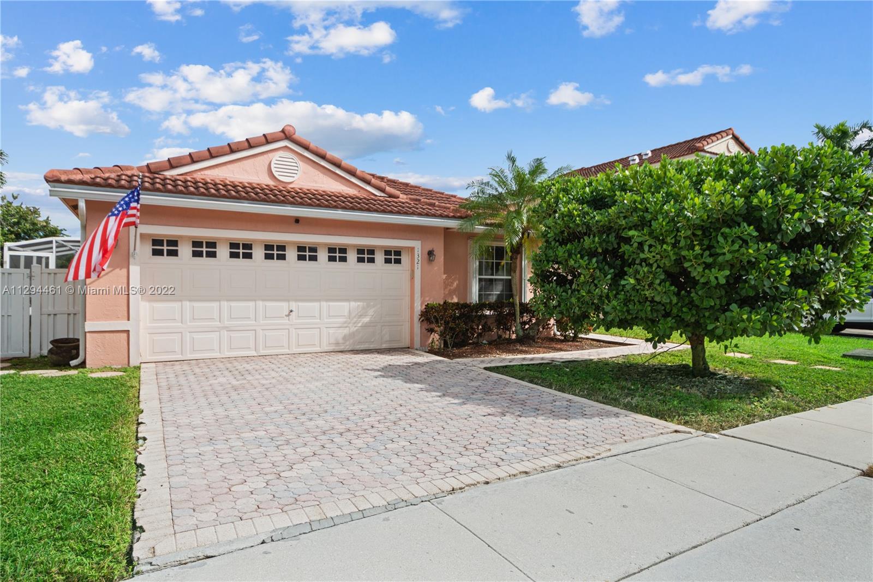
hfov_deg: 81.2
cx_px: 436
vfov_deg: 59.5
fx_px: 509
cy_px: 291
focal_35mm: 21
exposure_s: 1/1250
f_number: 5
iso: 200
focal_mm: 14
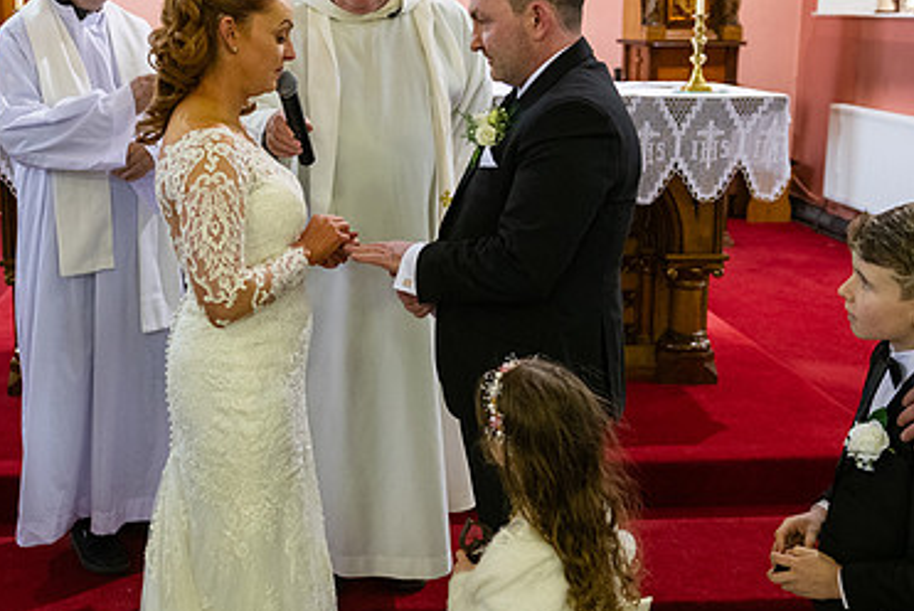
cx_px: 387
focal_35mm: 50
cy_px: 277
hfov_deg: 39.5
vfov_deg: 27.0
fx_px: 1270
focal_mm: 32
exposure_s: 1/160
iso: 1250
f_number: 3.5
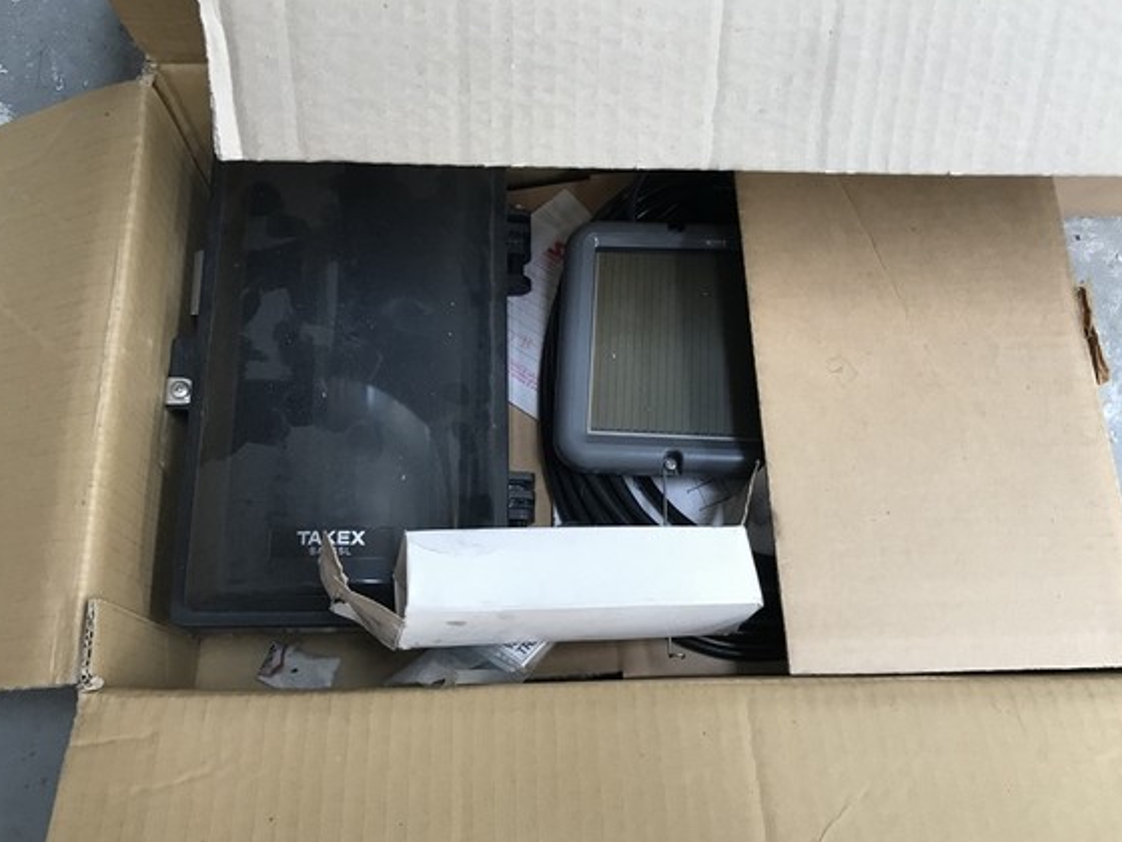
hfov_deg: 60.0
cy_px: 445
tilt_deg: -70.9
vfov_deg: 46.8
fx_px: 972
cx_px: 545
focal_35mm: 30
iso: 32
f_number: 1.8
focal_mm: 3.99
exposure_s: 1/33
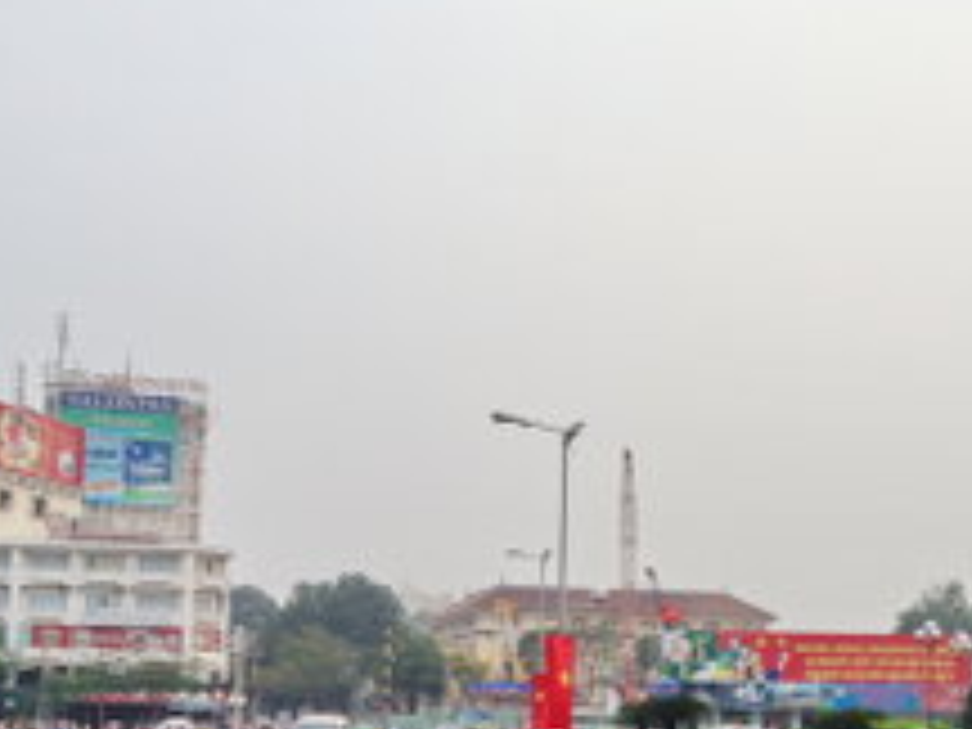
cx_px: 554
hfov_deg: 31.6
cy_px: 612
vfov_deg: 23.6
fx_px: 1713
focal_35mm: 61
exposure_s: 1/207
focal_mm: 4.12
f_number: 2.4
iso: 50
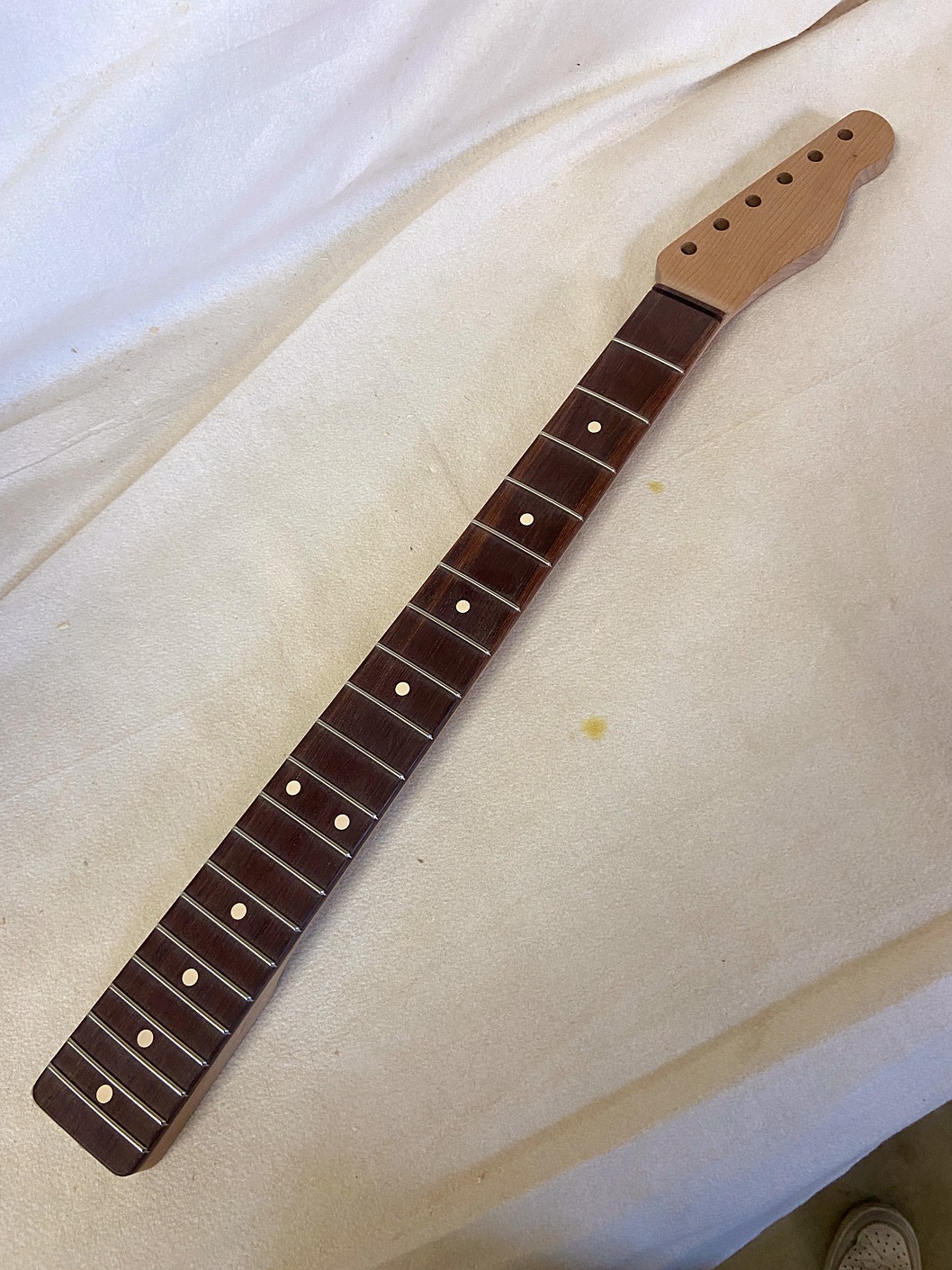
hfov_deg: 53.1
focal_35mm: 26
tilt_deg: -66.4
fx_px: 954
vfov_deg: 67.3
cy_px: 635
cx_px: 476
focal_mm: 4.25
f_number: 1.8
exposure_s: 1/60
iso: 125
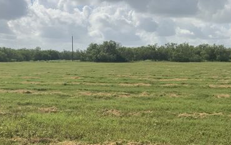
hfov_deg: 37.8
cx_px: 80
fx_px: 334
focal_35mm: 53
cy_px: 95
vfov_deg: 24.3
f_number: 1.8
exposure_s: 1/3788
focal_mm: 3
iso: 16
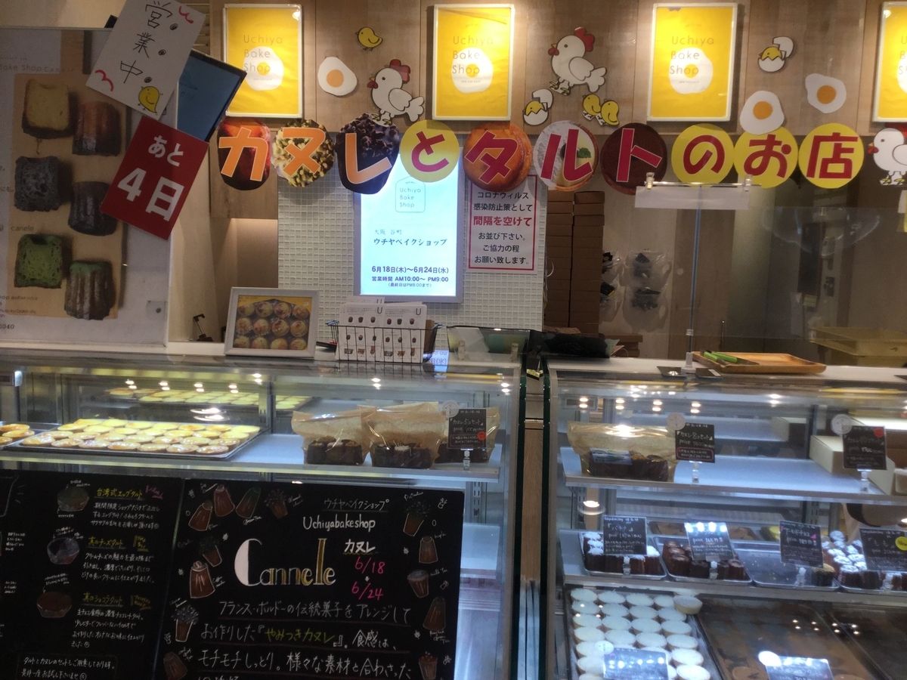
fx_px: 812
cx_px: 454
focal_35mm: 31
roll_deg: -0.4
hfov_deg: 58.4
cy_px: 340
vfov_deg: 45.4
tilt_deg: -6.9
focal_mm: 3.3
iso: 40
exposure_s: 1/120
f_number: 2.4
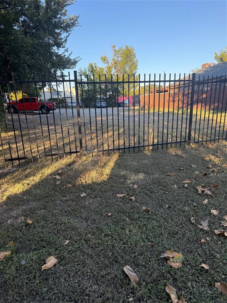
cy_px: 152
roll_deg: +2.3
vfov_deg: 71.6
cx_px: 114
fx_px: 210
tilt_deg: -11.0
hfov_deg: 56.8
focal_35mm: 24
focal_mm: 6.76
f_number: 1.78
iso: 80
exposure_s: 1/722
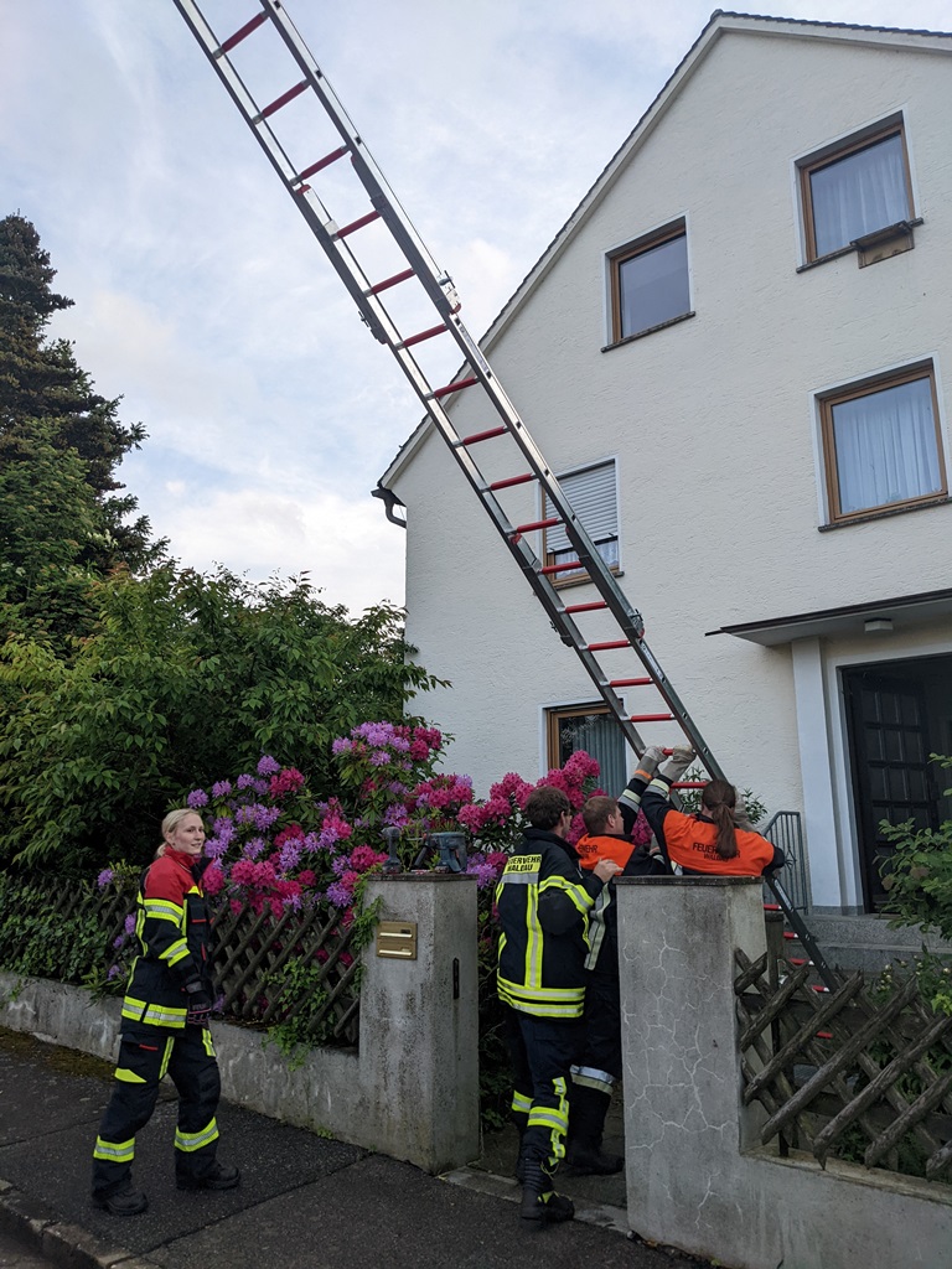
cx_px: 476
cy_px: 634
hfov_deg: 51.4
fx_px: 990
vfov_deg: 65.3
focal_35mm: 27
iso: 79
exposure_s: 1/1020
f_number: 1.73
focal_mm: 4.38
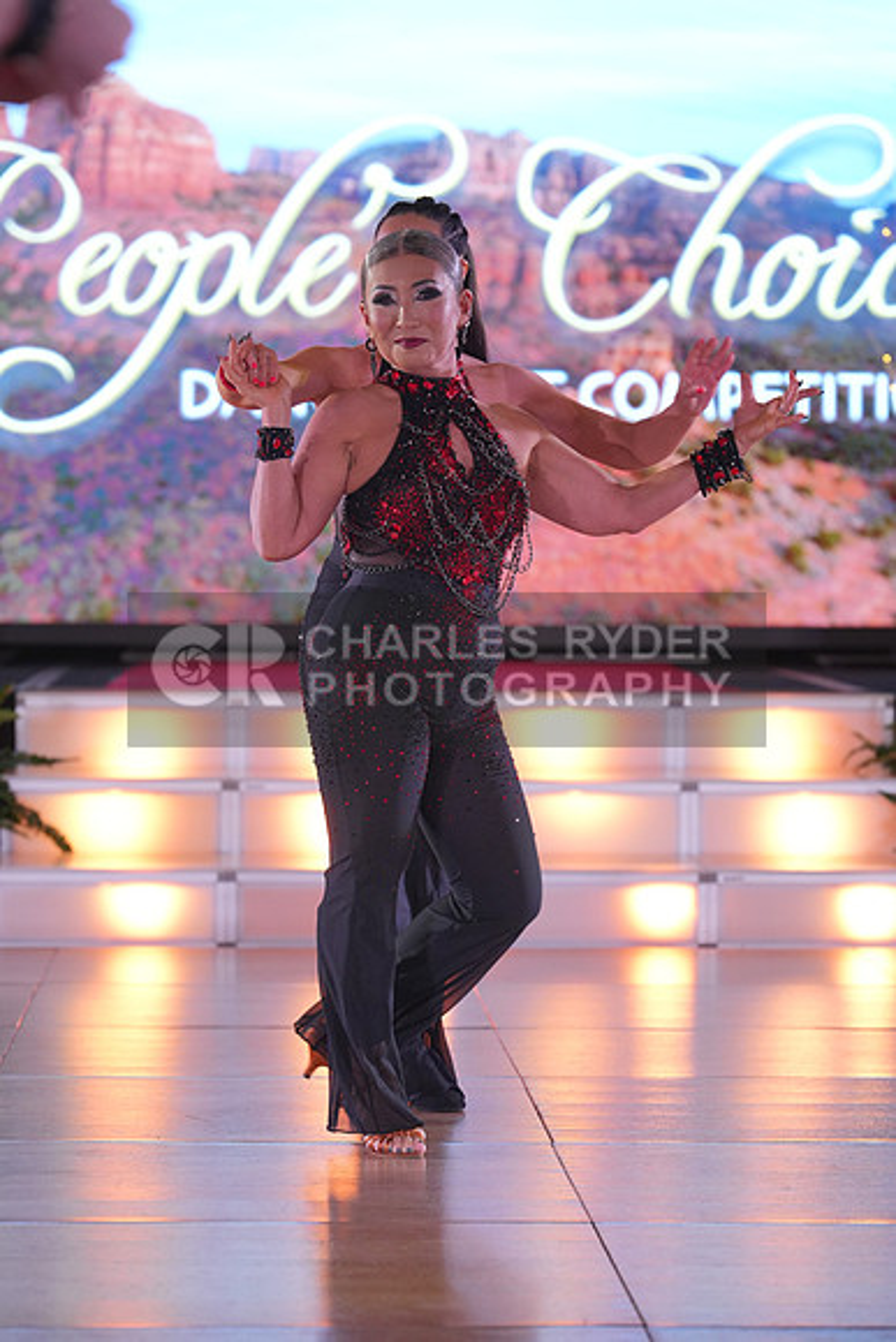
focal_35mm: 132
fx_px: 4925
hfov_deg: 10.4
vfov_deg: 15.5
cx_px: 448
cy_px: 671
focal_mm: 132
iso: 2000
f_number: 4
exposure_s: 1/400
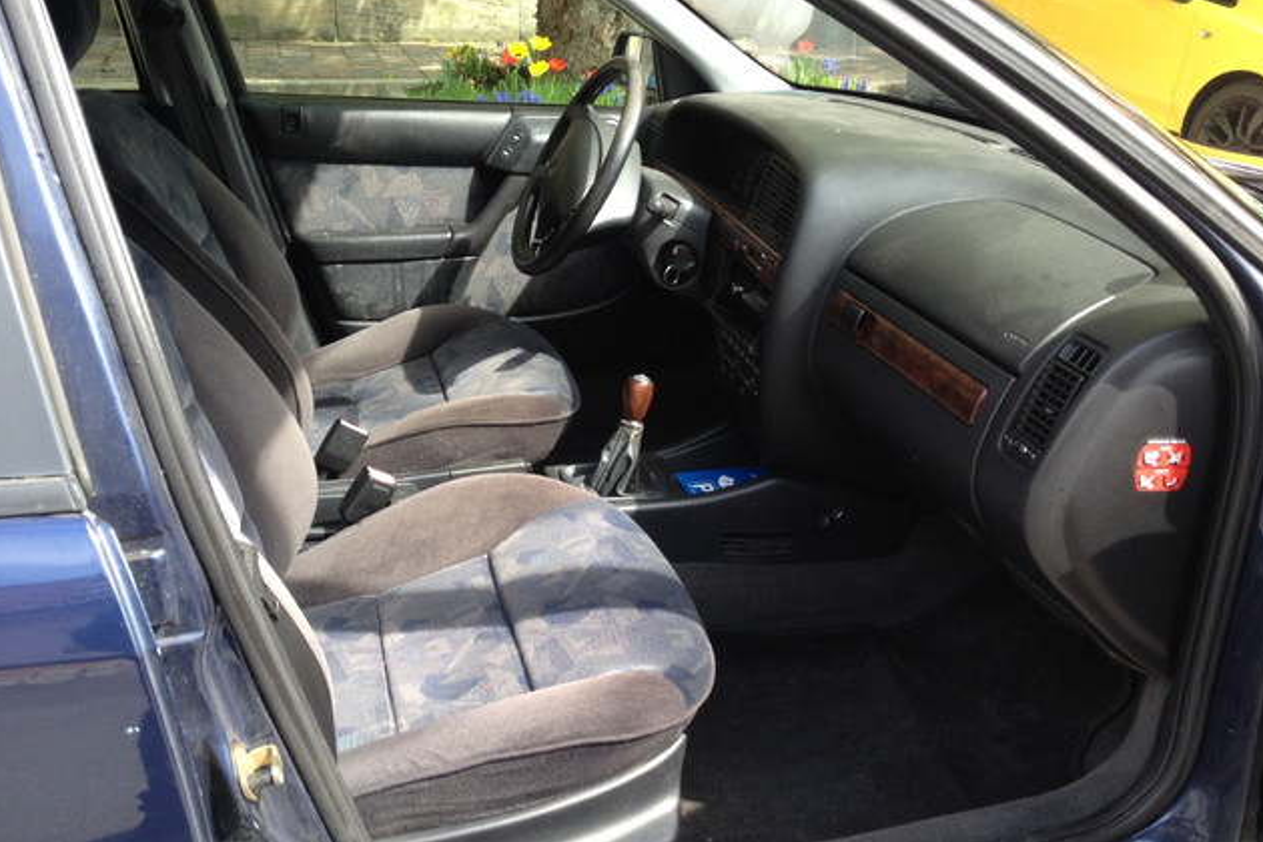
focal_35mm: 37
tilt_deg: -29.9
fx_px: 1298
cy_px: 427
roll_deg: -1.9
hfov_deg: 51.9
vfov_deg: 35.9
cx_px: 632
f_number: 2.4
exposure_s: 1/120
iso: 50
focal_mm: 4.28
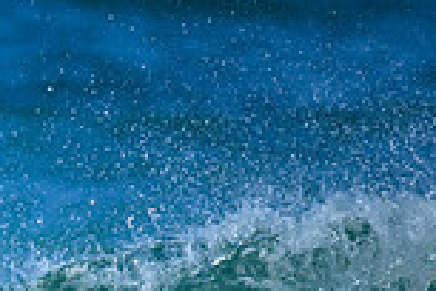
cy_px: 272
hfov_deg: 0.5
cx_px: -439
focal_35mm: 4155
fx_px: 50318
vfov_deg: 0.3
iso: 400
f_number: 6.3
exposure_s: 1/2000
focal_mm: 800
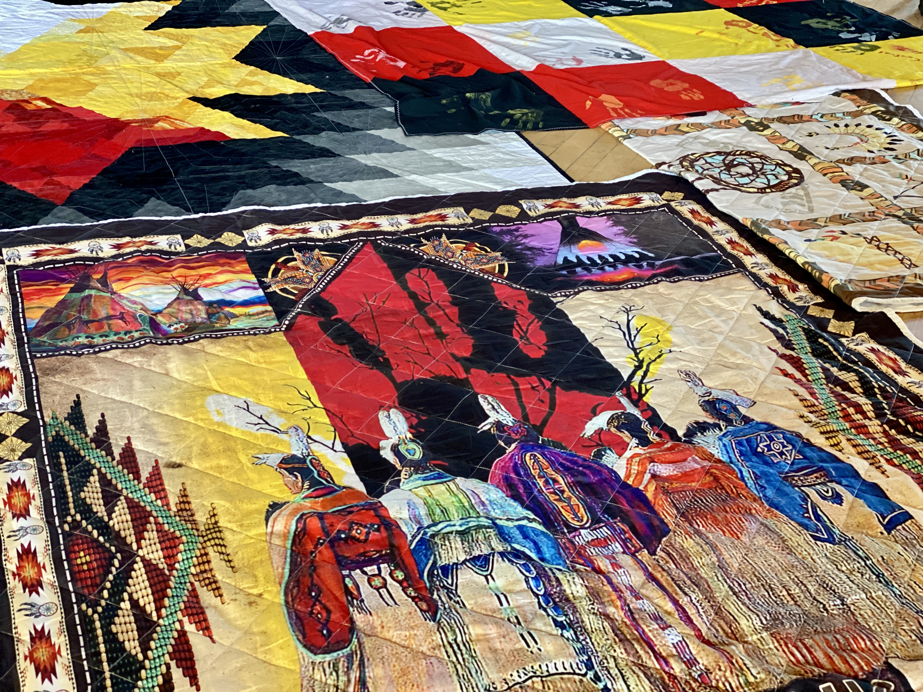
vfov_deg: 28.0
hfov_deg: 36.8
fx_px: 1387
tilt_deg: -27.8
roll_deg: -2.2
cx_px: 462
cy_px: 346
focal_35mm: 52
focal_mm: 6
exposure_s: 1/40
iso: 400
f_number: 2
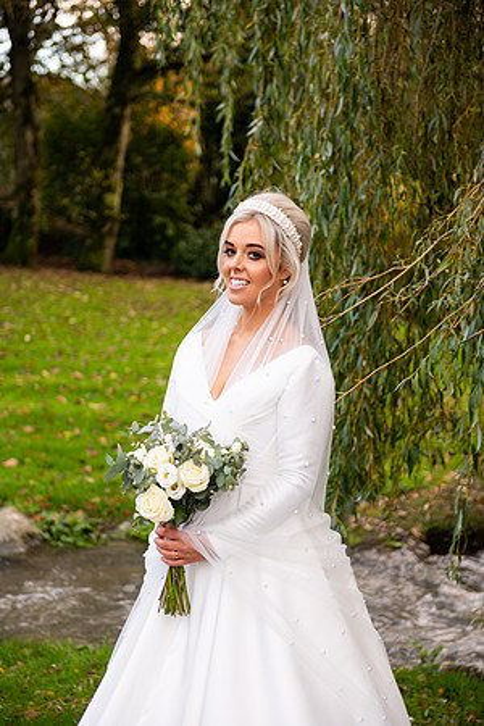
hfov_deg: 19.5
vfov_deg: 28.8
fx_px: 1412
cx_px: 242
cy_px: 363
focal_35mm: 70
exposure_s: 1/160
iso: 160
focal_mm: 70
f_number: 3.5
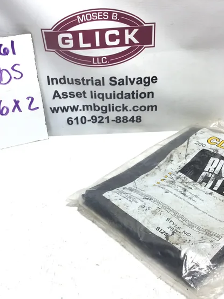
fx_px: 363
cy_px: 150
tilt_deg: -32.6
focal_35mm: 42
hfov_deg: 34.3
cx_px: 116
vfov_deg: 44.8
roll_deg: +2.7
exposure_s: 1/120
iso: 32
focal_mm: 3.3
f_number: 2.4
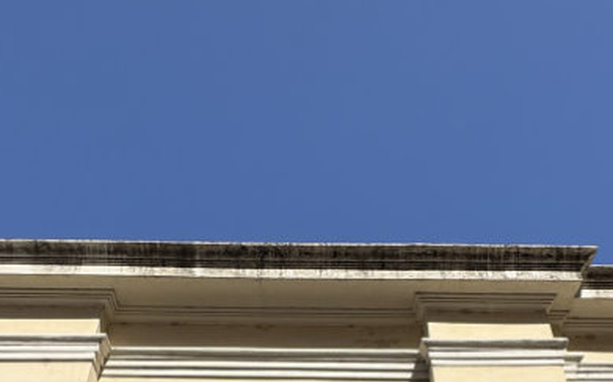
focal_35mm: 38
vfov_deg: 28.6
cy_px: 471
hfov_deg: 51.6
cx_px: 296
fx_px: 635
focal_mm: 2.2
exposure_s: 1/2770
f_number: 2.2
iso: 50
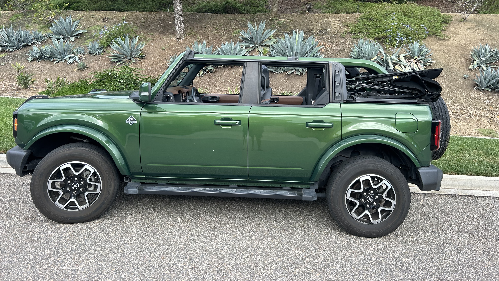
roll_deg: -1.4
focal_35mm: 29
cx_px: 252
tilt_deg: -5.0
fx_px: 384
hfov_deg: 66.1
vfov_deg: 39.7
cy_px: 96
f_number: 1.5
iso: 50
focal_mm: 5.7
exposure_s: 1/397
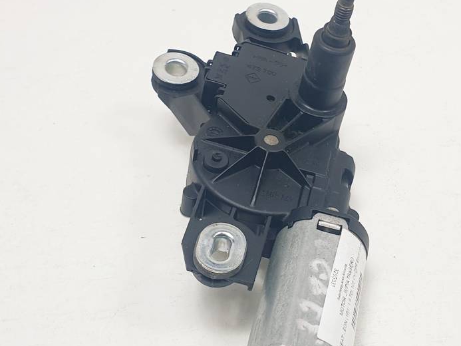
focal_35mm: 54
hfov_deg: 35.1
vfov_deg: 27.0
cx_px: 314
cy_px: 208
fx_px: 719
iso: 50
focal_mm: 4.3
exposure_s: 1/326
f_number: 2.4
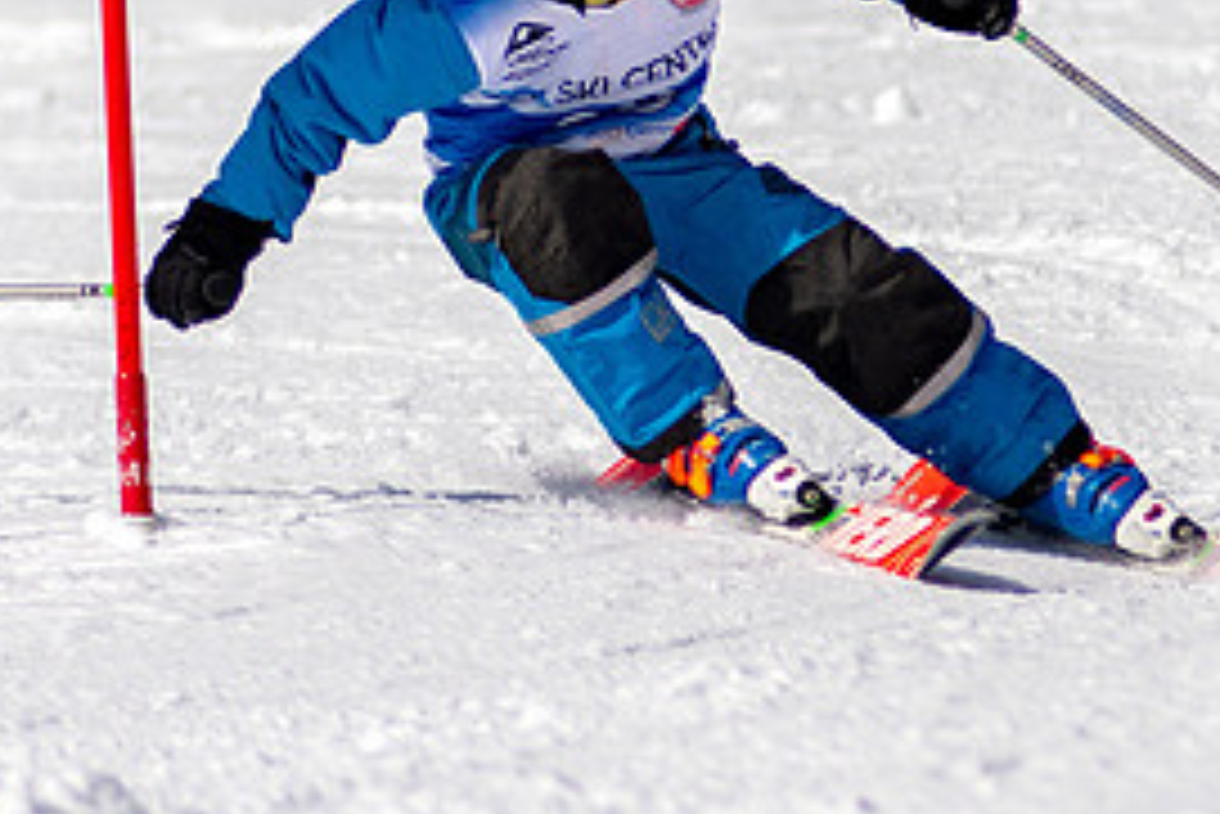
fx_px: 42992
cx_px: 385
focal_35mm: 1268
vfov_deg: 1.1
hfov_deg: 1.6
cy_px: 140
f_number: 2.8
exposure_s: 1/6400
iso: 100
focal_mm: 300
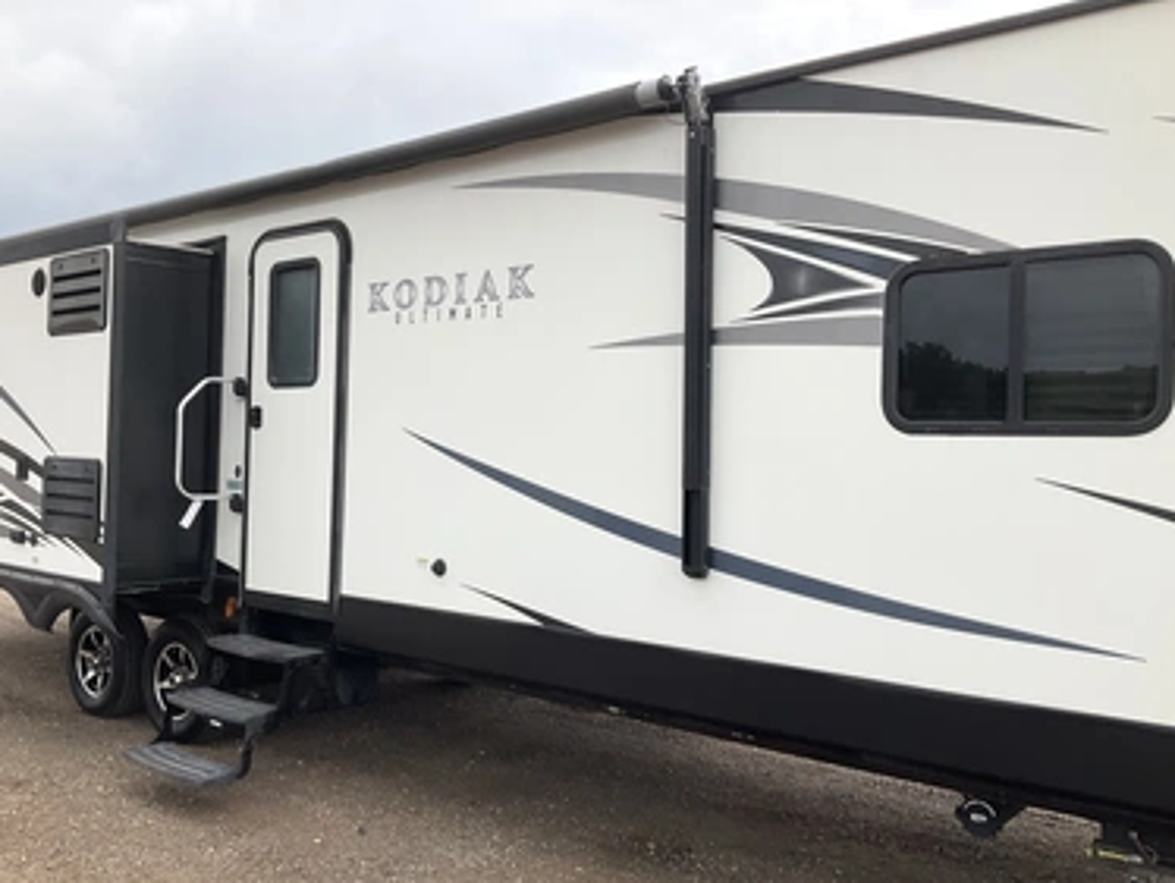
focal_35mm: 31
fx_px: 1053
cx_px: 556
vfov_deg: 45.5
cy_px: 443
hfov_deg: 58.3
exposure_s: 1/642
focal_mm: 3
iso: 25
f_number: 1.8
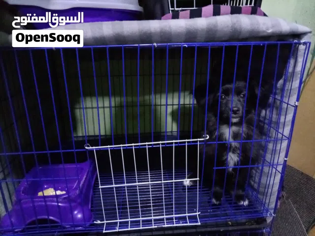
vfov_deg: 54.9
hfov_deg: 69.4
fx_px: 227
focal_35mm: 25
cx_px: 158
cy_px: 118
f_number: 1.8
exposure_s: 1/25
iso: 3095
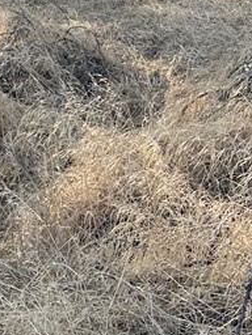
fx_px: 932
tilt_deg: -14.1
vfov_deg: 19.0
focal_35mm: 96
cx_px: 176
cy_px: -97
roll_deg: -1.1
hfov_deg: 15.4
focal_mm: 6.86
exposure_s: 1/390
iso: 80
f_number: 1.78
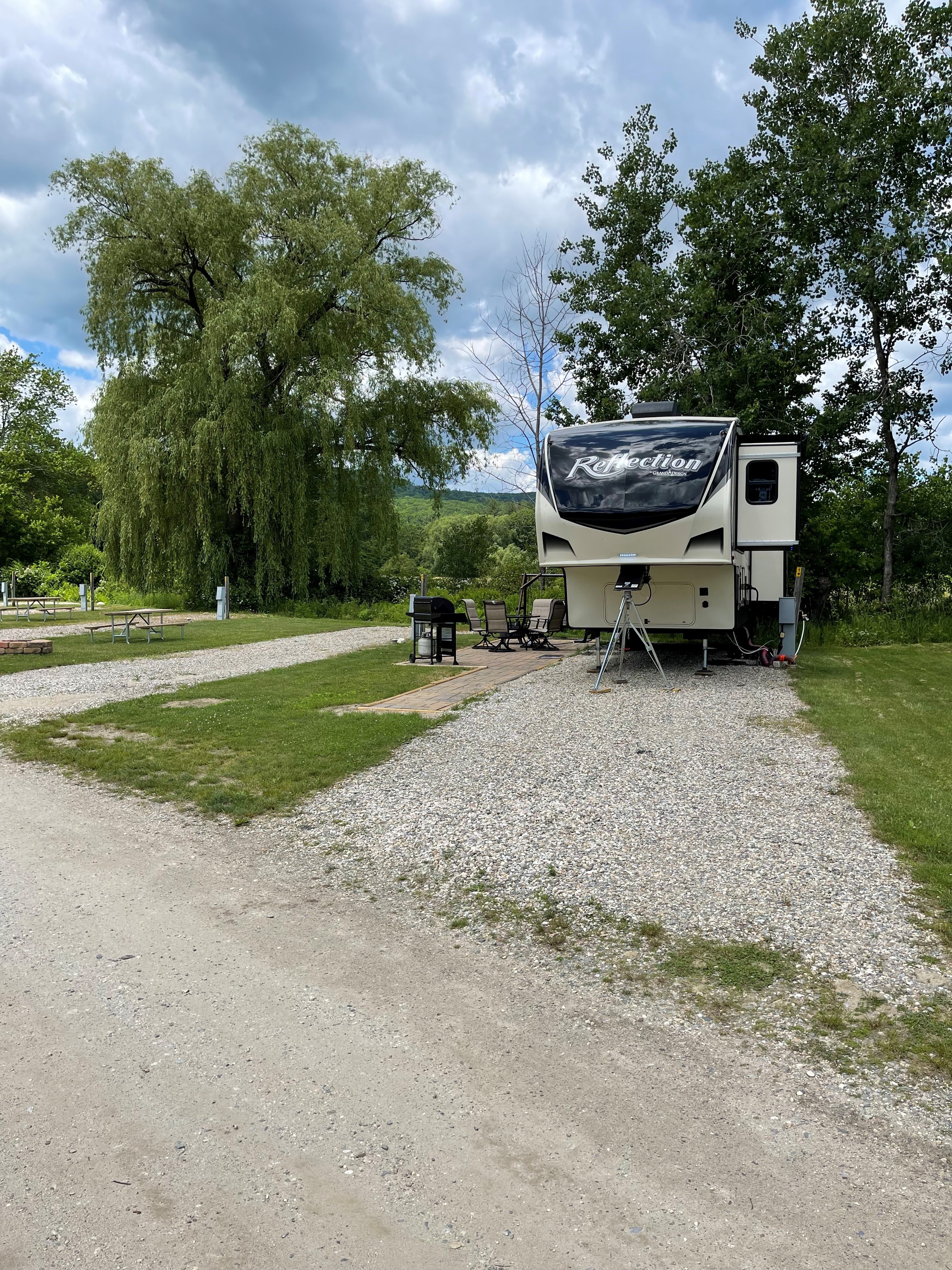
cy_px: 635
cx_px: 476
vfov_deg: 67.3
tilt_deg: -2.7
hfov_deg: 53.1
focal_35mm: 26
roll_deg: +0.5
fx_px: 953
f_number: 1.6
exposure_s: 1/3344
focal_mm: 5.1
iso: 32
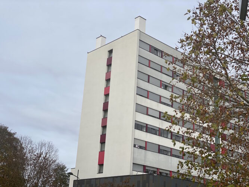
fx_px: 374
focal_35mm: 52
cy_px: 94
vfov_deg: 28.0
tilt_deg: +17.8
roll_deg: -2.9
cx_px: 124
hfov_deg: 36.8
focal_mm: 6
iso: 20
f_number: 2
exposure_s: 1/1410
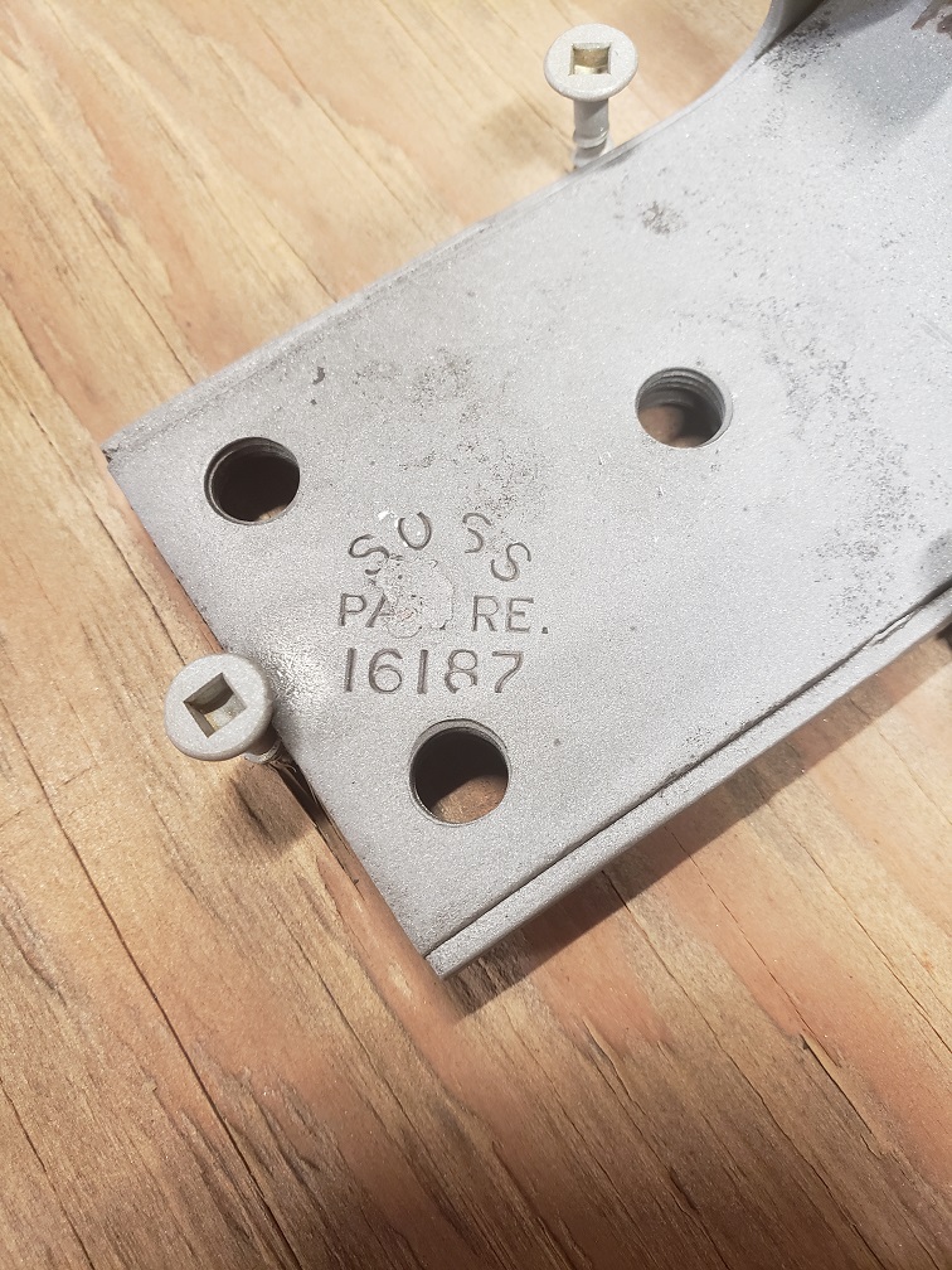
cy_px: 635
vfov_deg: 67.3
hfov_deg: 53.1
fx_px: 953
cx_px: 476
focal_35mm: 26
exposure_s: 1/24
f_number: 2.4
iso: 250
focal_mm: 4.3
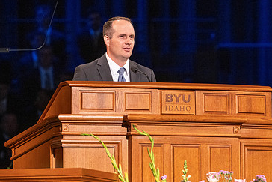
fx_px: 2872
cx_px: 177
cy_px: 104
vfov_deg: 3.6
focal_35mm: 380
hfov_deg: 5.4
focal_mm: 200
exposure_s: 1/250
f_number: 3.5
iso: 2000
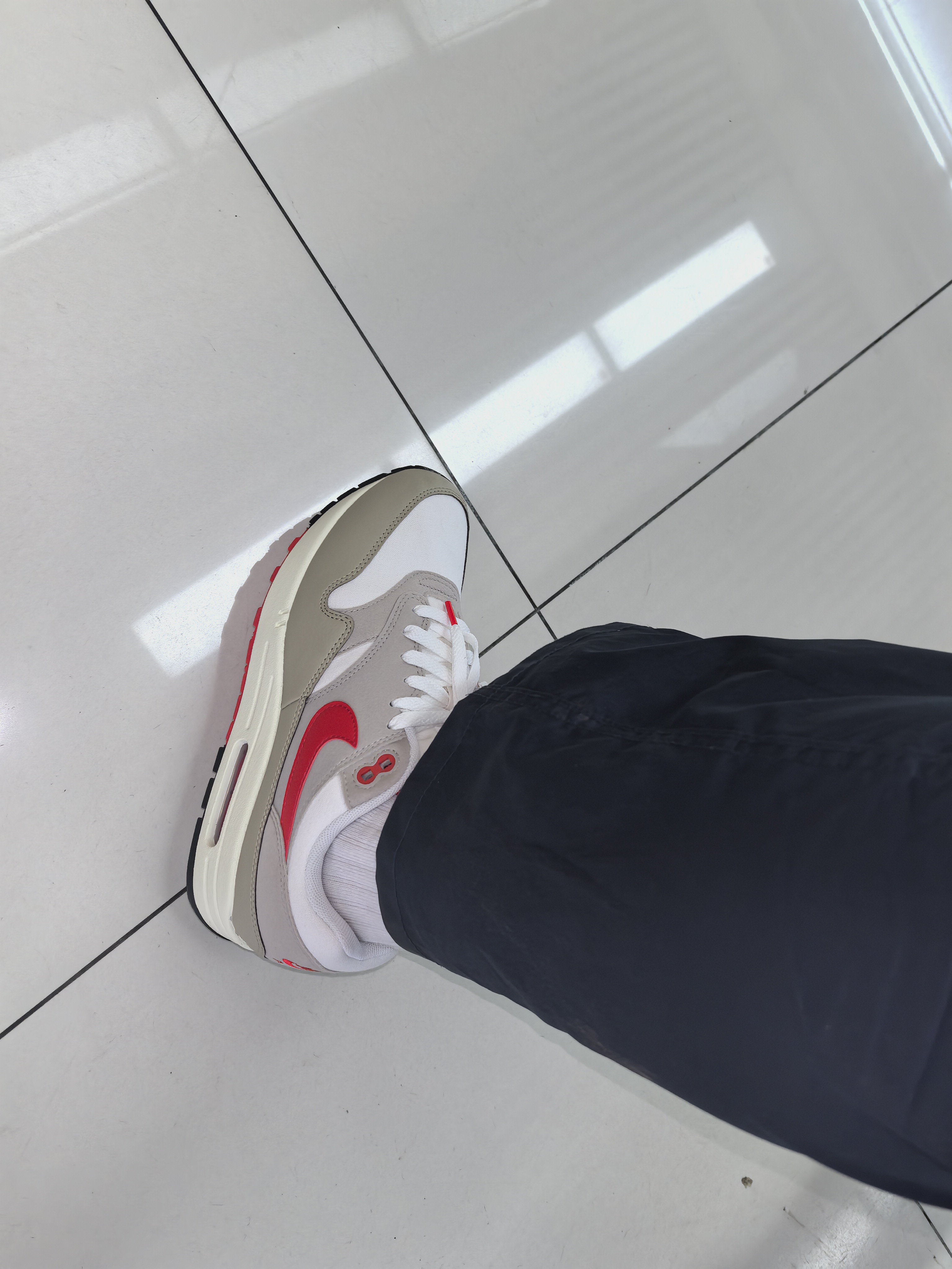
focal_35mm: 27
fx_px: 990
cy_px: 634
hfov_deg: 51.4
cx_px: 476
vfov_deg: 65.3
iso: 320
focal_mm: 6.98
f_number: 2
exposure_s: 1/60
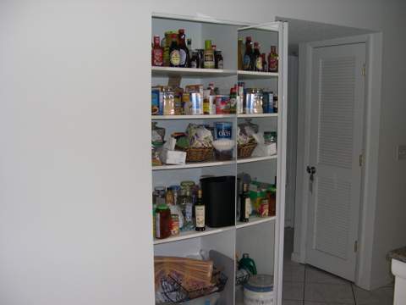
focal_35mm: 38
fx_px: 446
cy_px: 152
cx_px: 203
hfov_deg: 49.0
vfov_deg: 37.7
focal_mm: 8
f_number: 2.8
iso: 100
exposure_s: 1/60
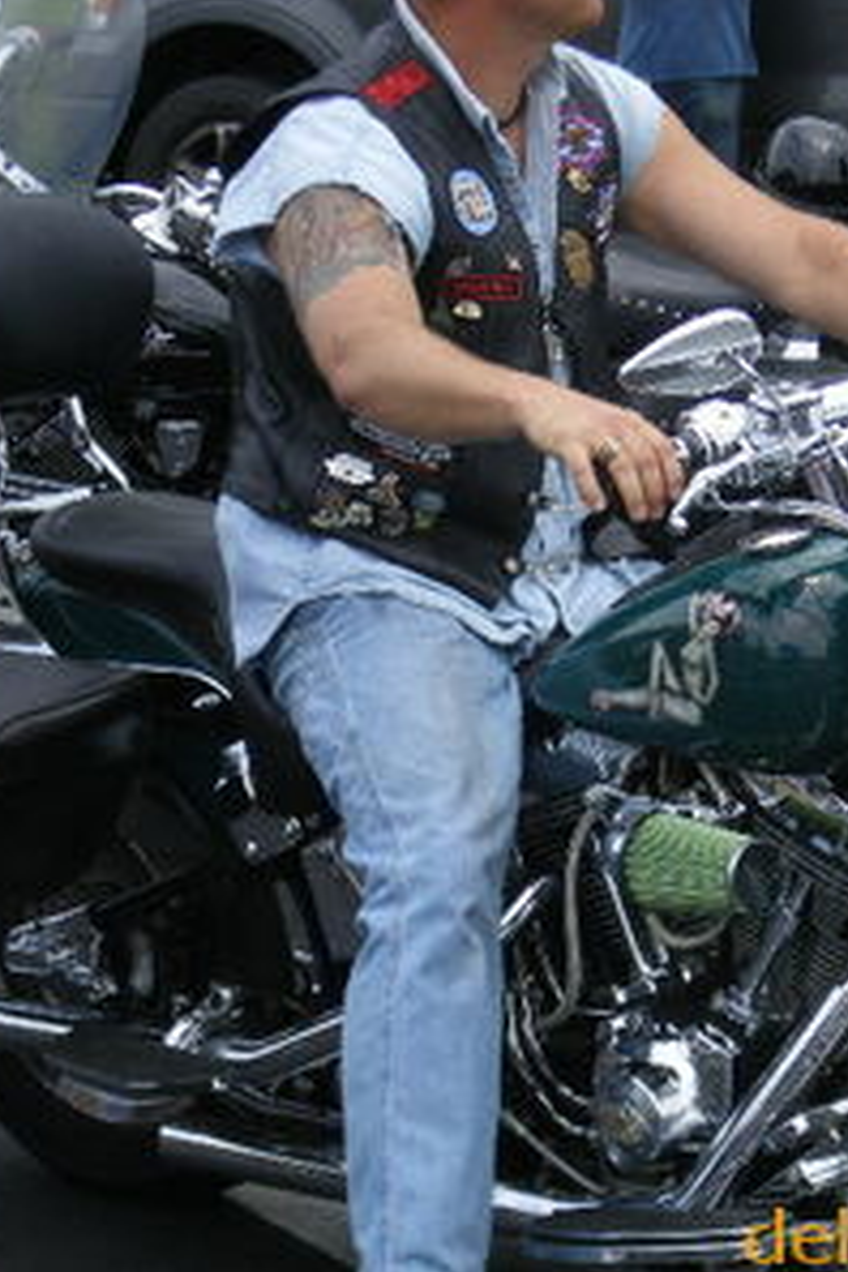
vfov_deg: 14.0
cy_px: 634
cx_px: 655
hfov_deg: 9.3
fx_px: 5194
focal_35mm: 147
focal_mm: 17.3
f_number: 5.7
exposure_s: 1/125
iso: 64
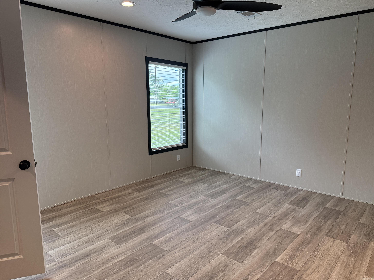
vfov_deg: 56.8
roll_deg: +0.1
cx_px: 187
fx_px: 259
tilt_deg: -9.0
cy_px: 140
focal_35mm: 24
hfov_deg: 71.6
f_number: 1.78
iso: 200
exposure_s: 1/228
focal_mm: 6.76
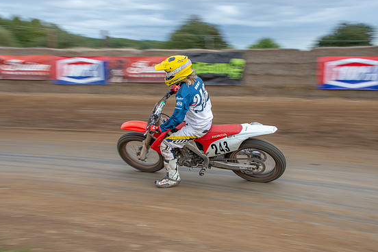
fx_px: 483
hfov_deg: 42.7
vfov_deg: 29.2
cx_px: 188
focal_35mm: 46
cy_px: 125
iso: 320
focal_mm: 28
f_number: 8
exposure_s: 1/100
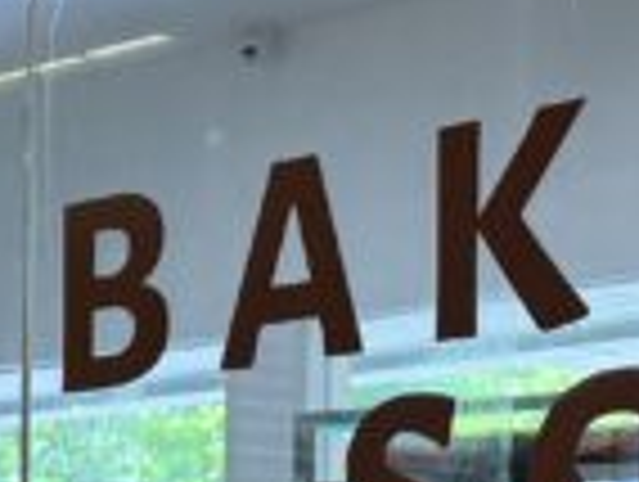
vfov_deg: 8.4
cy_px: 694
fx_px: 3199
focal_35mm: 173
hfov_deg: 11.1
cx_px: -202
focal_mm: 6.76
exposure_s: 1/100
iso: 100
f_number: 1.78
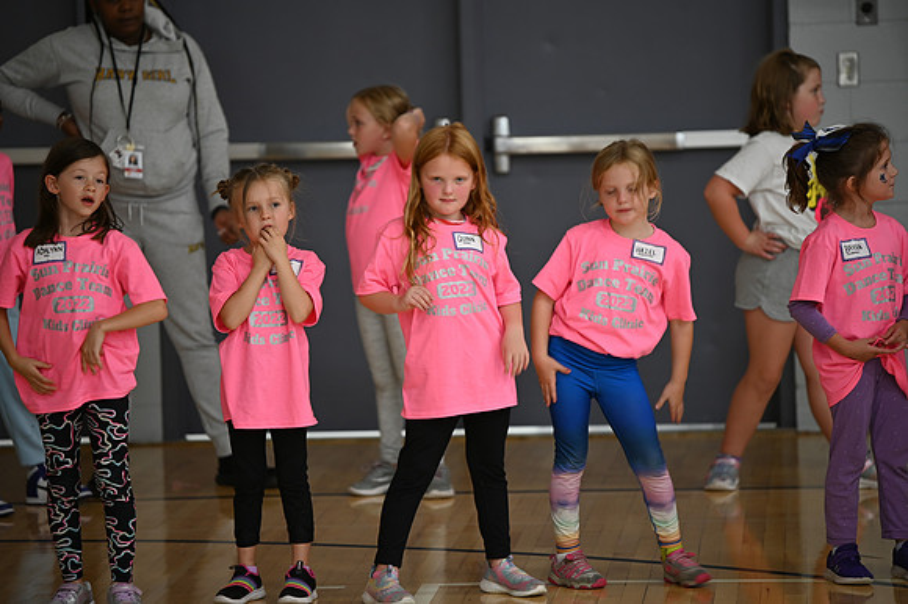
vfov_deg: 6.9
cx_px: 454
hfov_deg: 10.3
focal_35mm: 200
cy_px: 302
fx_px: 5041
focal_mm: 200
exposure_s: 1/80
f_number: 2.8
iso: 800
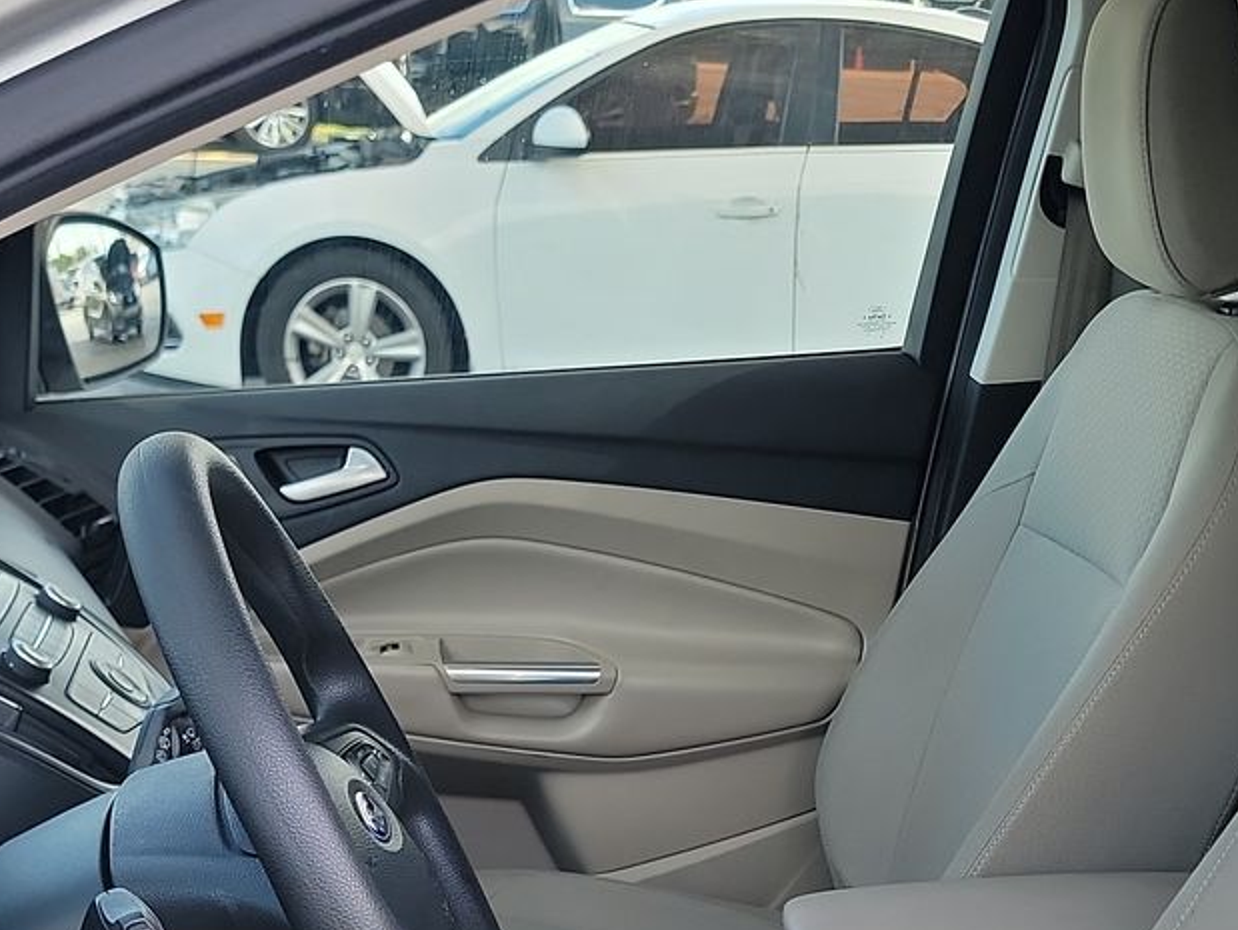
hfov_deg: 31.1
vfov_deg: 22.0
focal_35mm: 62
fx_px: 2219
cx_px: 736
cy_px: 1102
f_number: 1.8
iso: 74
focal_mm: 6.7
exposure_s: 1/119
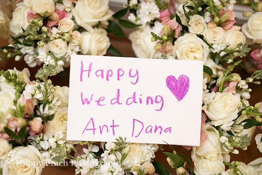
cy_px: 88
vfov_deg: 27.0
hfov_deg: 39.6
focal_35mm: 50
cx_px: 131
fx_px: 364
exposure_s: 1/160
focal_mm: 50
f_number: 1.8
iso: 400
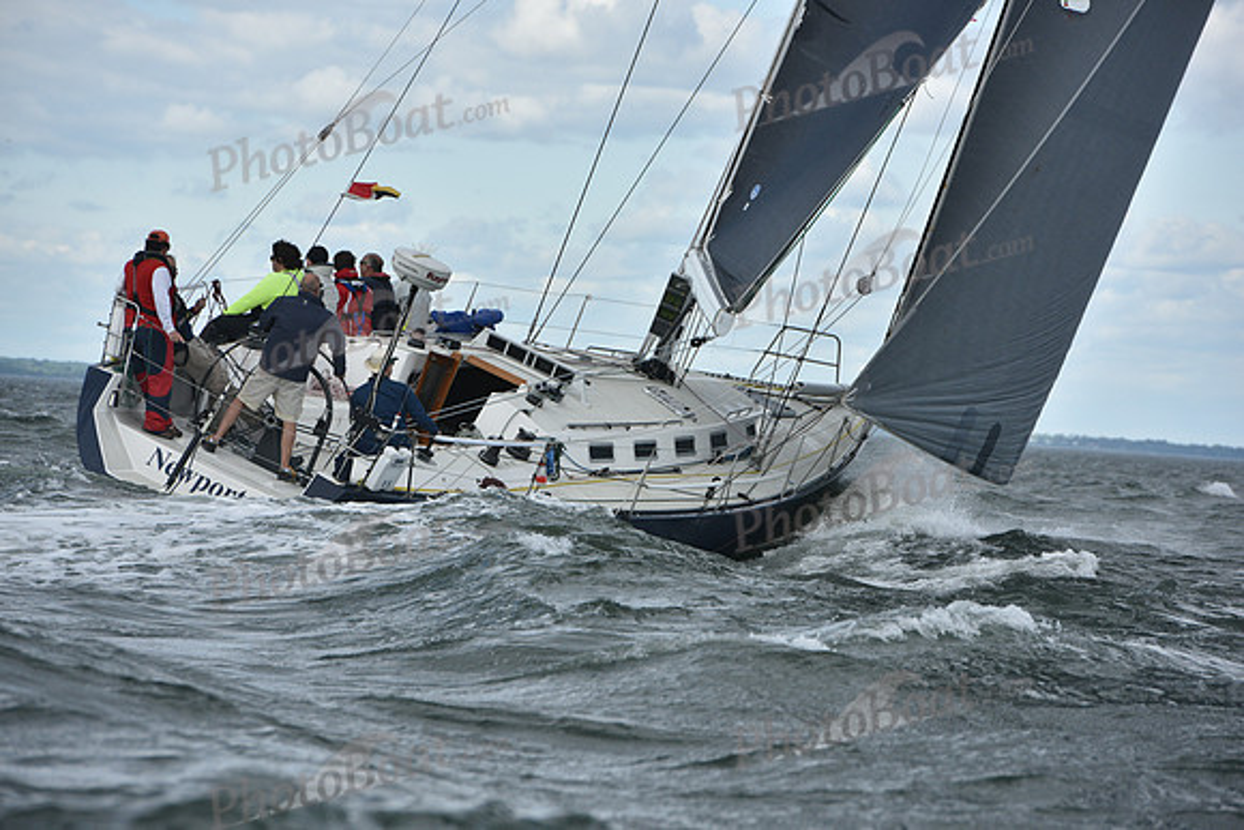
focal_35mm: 200
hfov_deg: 10.3
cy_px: 415
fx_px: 6912
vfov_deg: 6.9
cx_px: 622
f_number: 7.1
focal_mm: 200
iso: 320
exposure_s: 1/1000
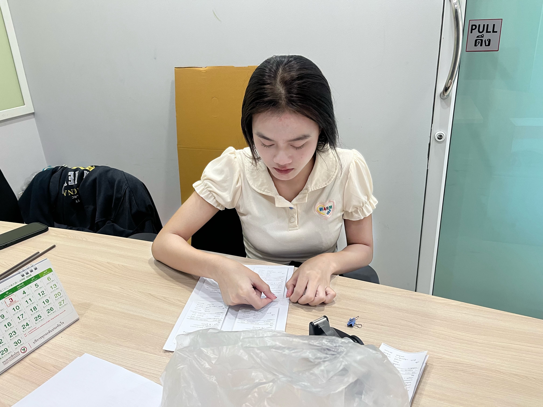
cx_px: 272
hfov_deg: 67.3
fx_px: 408
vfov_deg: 53.1
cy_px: 204
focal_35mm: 26
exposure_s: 1/50
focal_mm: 5.1
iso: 160
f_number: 1.6
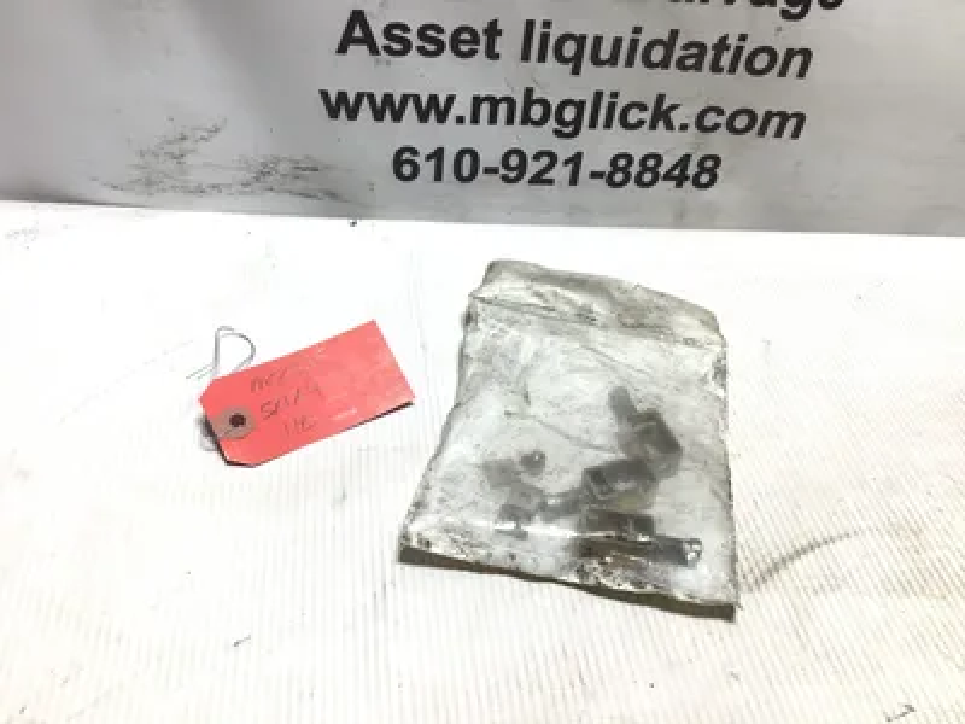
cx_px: 482
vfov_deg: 45.4
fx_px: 864
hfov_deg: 58.4
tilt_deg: -41.3
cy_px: 362
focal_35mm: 31
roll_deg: -6.4
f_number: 2.4
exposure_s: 1/120
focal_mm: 3.3
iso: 25
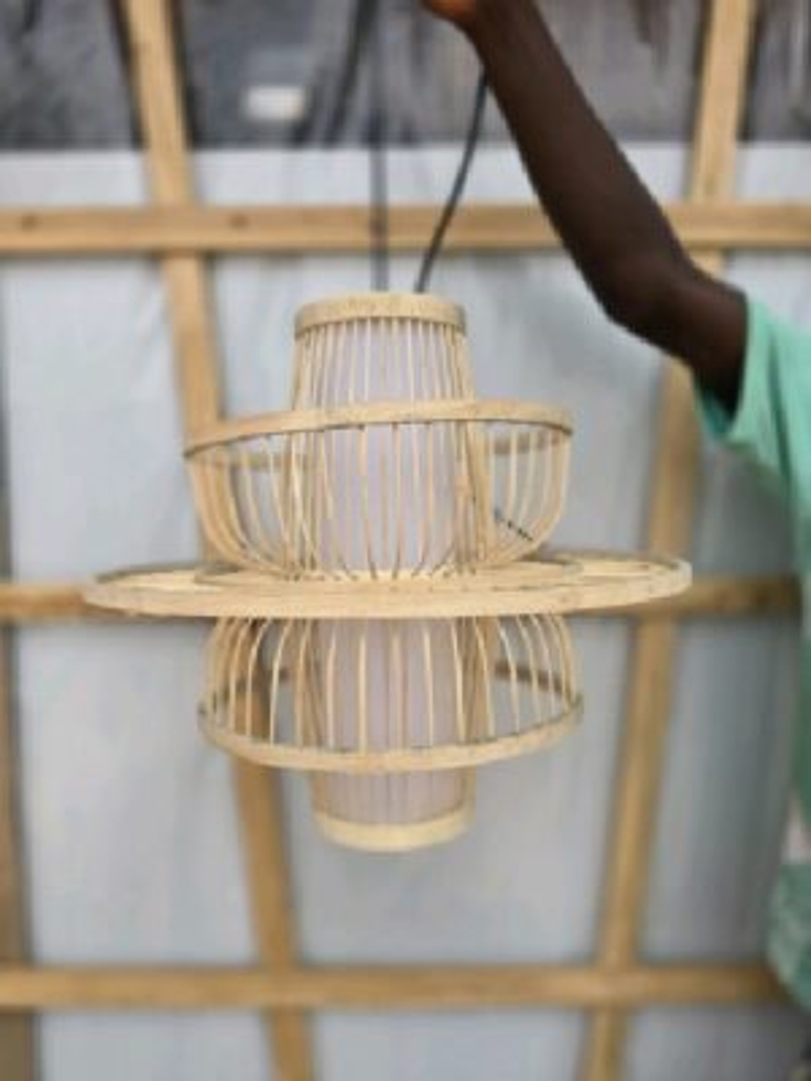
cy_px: 540
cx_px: 406
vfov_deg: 73.9
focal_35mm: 23
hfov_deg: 58.9
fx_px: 718
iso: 12
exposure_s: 1/556
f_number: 1.7
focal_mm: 6.3
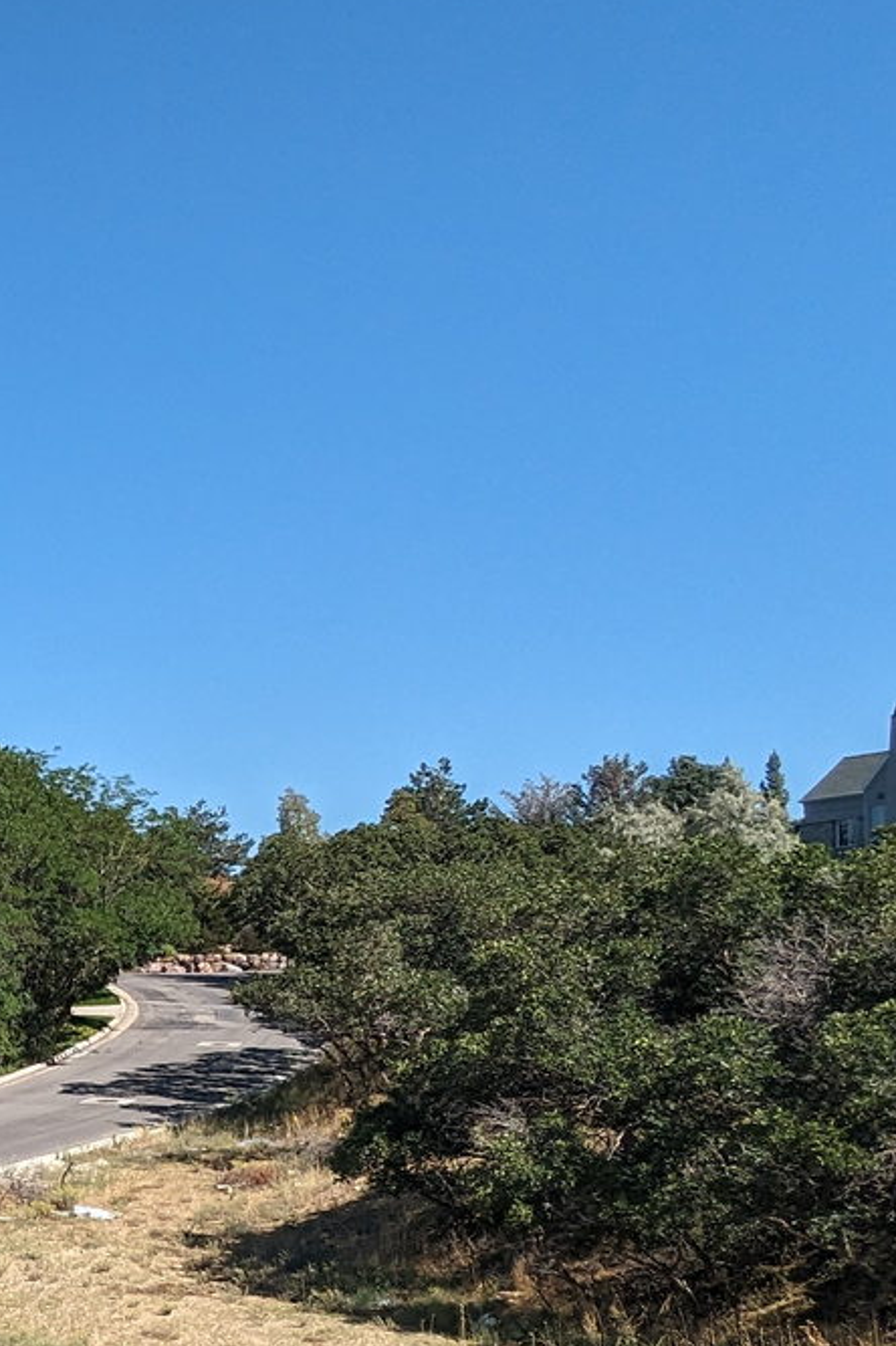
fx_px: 1906
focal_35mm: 51
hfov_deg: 19.6
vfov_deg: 38.5
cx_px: -718
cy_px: 894
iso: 50
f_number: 2.2
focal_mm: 2.35
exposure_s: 1/1174
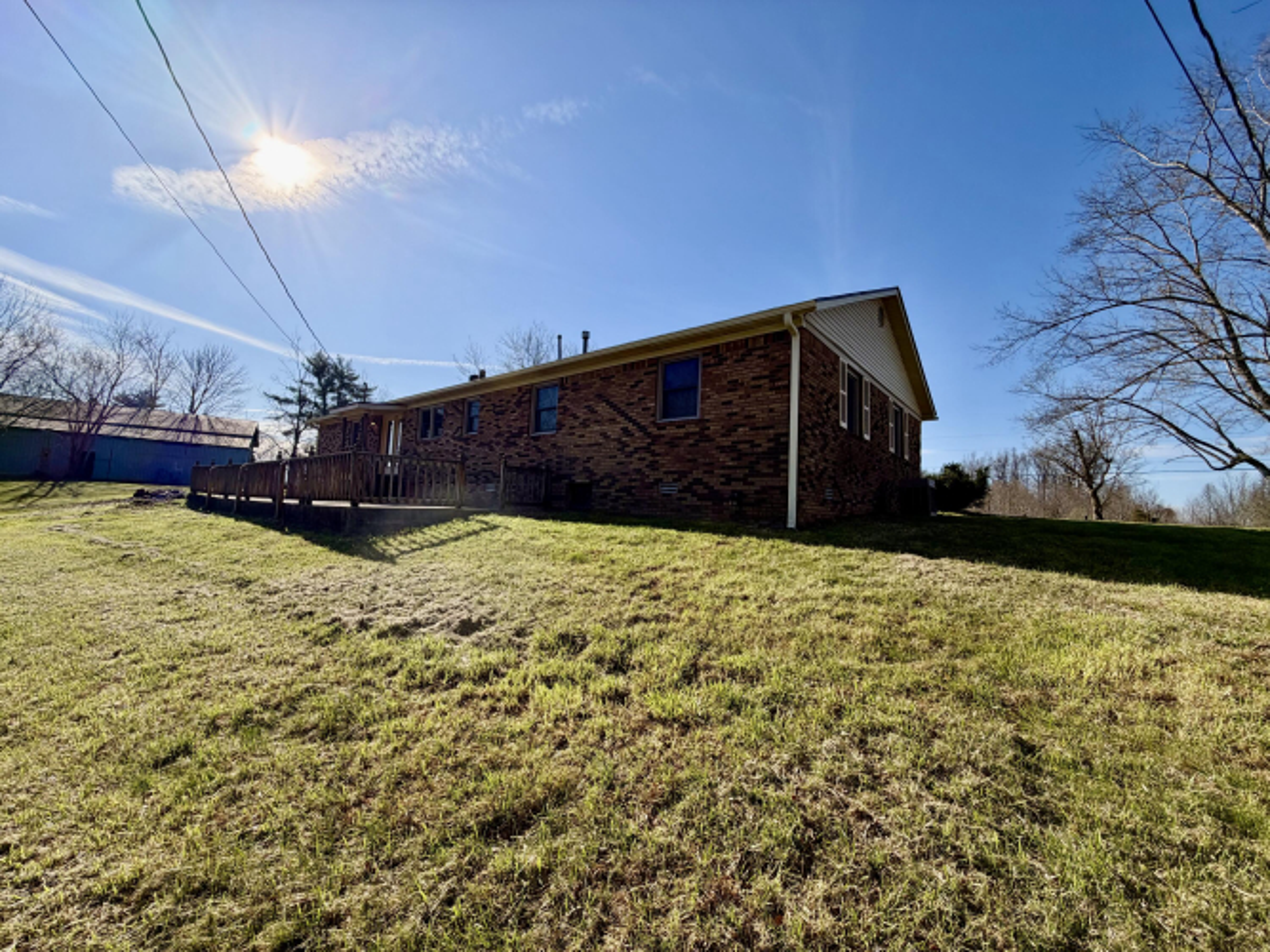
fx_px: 514
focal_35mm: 14
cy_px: 476
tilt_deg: +5.1
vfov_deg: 85.7
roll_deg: -2.7
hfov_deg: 102.1
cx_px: 635
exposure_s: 1/1105
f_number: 2.2
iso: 25
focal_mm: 2.22
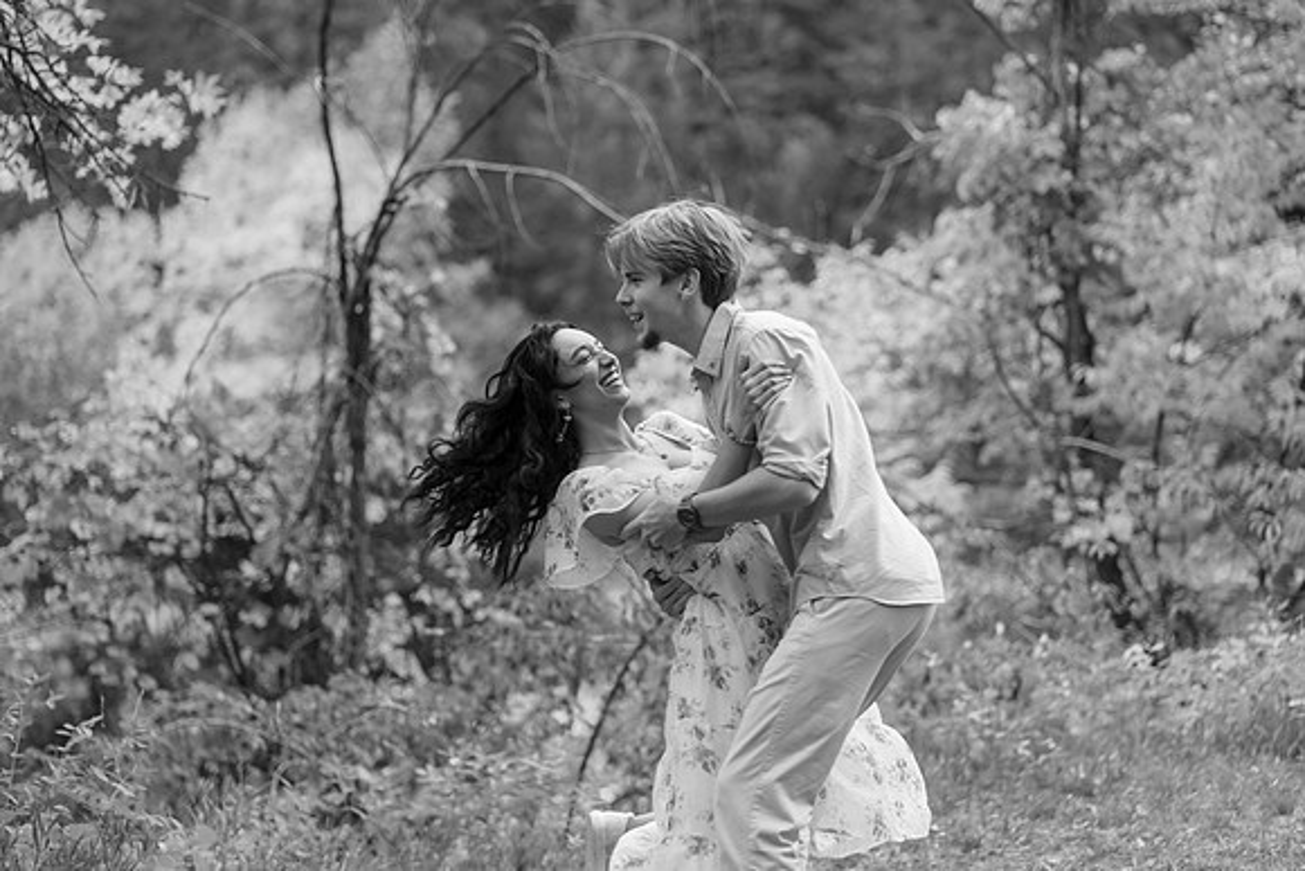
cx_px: 652
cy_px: 436
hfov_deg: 23.9
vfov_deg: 16.1
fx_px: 3082
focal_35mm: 85
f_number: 2.2
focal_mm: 85
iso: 400
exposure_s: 1/200
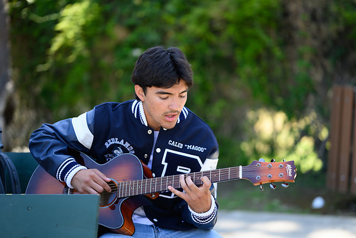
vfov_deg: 16.1
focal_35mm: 85
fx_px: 841
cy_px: 119
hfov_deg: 23.9
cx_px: 178
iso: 100
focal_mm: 85
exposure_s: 1/400
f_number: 1.8
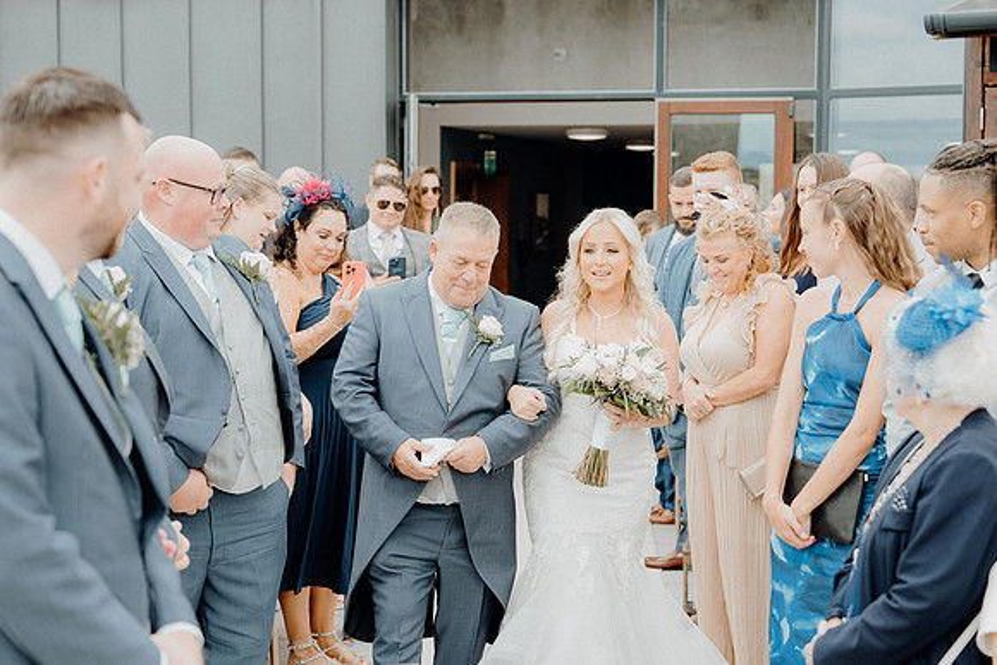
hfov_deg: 31.9
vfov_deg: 21.6
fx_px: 1745
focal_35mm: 63
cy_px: 332
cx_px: 498
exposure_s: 1/250
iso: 125
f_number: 3.5
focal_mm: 63
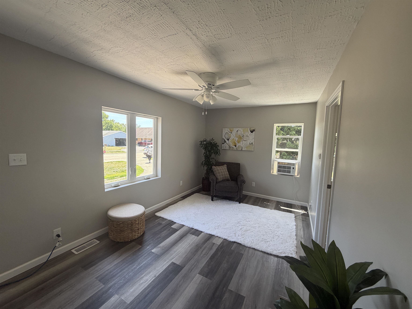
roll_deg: -0.9
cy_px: 154
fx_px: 167
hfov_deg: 102.1
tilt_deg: -4.6
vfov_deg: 85.7
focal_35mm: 14
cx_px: 206
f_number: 2.2
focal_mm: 2.22
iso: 80
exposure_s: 1/121
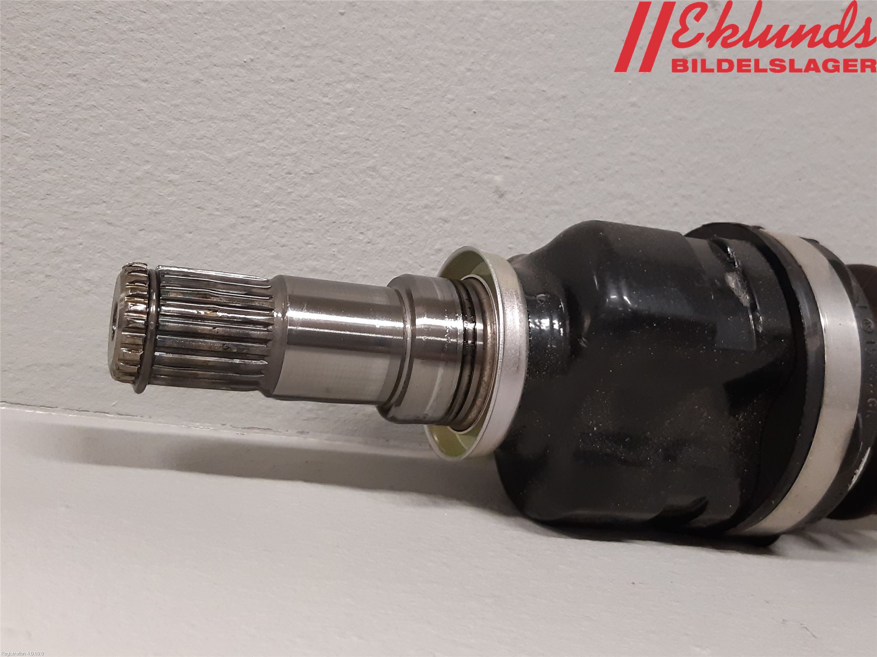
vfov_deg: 53.1
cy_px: 328
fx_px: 659
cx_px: 438
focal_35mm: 26
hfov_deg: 67.3
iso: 200
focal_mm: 3.93
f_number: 1.7
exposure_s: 1/50
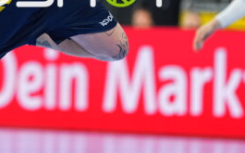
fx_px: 2775
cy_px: -11
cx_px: -4
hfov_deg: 5.0
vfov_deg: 3.1
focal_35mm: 416
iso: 1000
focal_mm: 135
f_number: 1.8
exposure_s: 1/1600
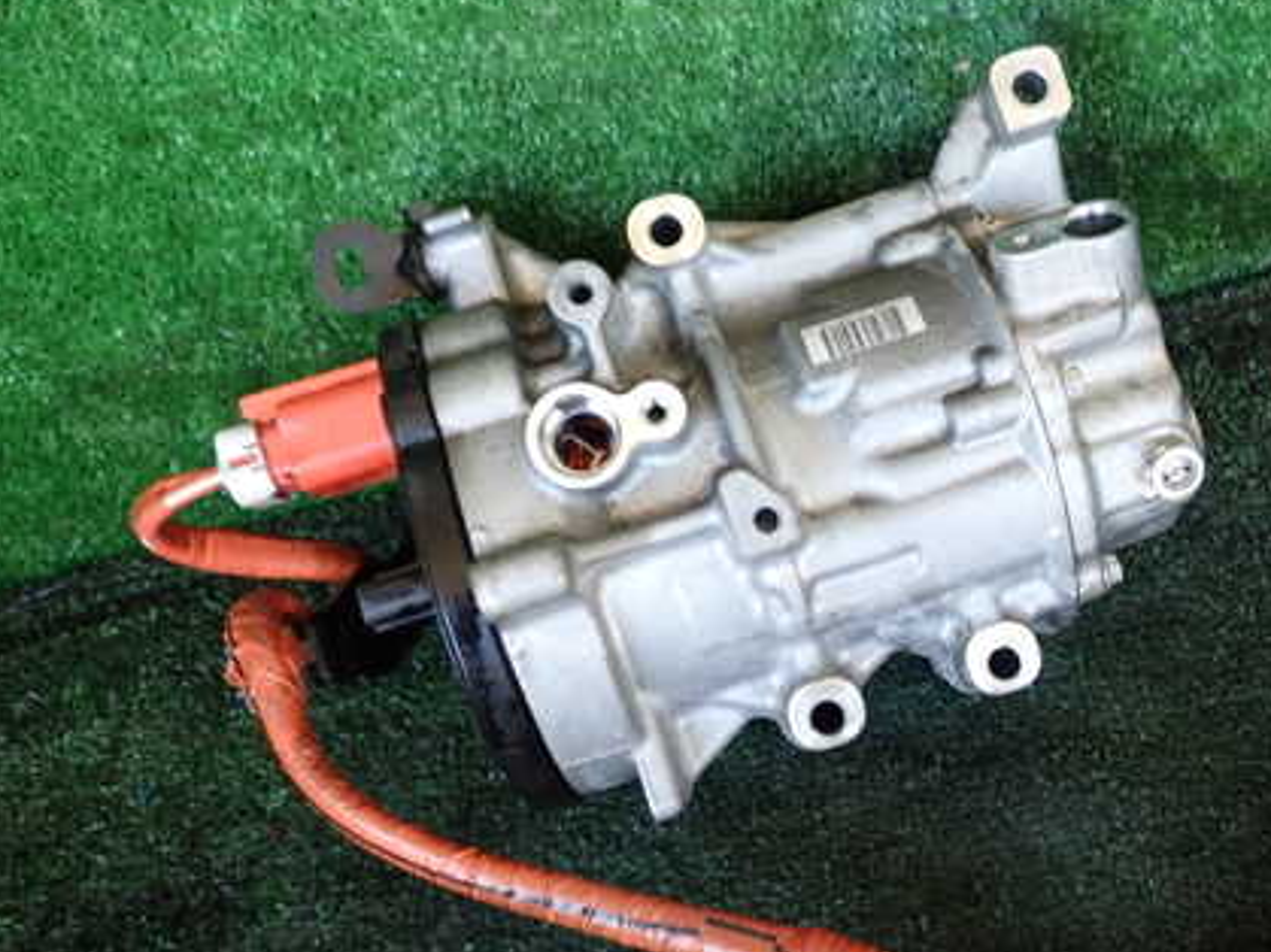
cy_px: 494
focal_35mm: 43
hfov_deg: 43.0
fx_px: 1578
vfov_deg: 33.6
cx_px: 886
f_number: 2.3
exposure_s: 1/40
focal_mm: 5.4
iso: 200
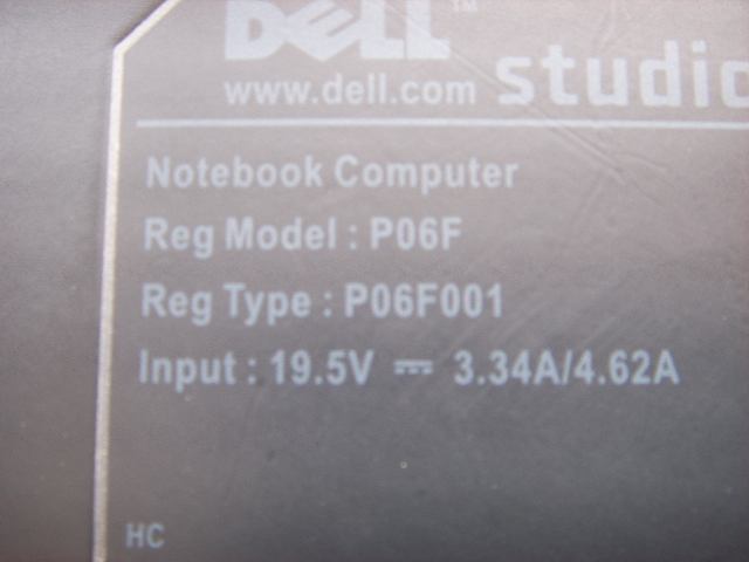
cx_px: 374
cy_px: 281
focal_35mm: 39
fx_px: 844
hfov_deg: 47.9
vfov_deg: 36.8
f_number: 3.5
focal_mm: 6.6
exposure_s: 1/6
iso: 63
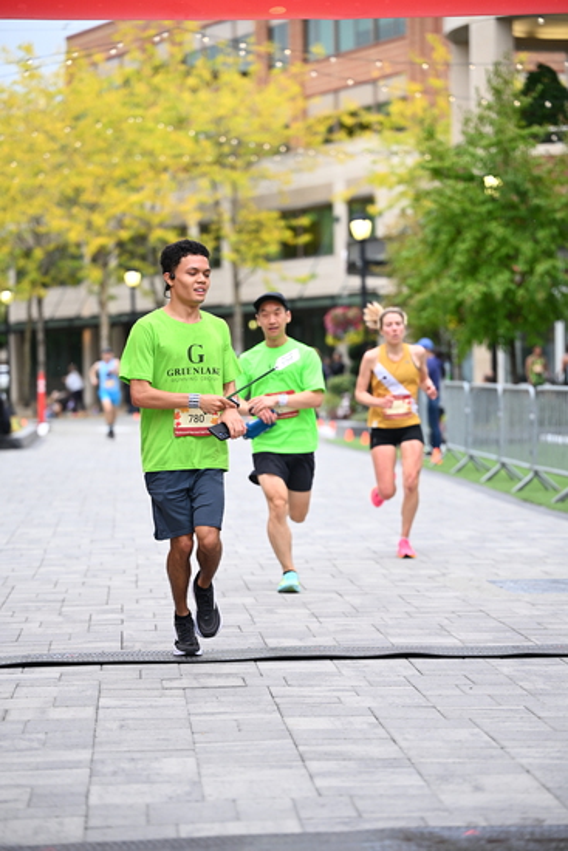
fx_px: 2389
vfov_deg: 20.2
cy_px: 426
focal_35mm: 101
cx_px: 284
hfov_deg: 13.6
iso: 1250
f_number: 2.8
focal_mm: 101
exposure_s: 1/1250
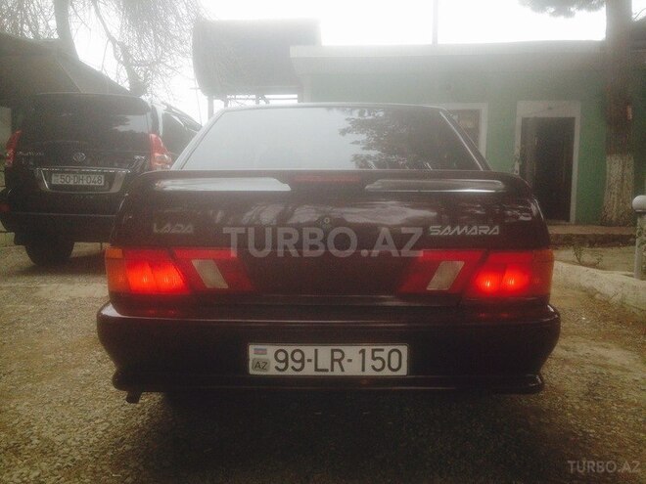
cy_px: 242
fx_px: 616
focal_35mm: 33
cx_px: 323
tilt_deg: -6.1
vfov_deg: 42.9
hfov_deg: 55.4
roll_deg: -2.6
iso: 80
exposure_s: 1/120
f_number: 2.4
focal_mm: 4.12
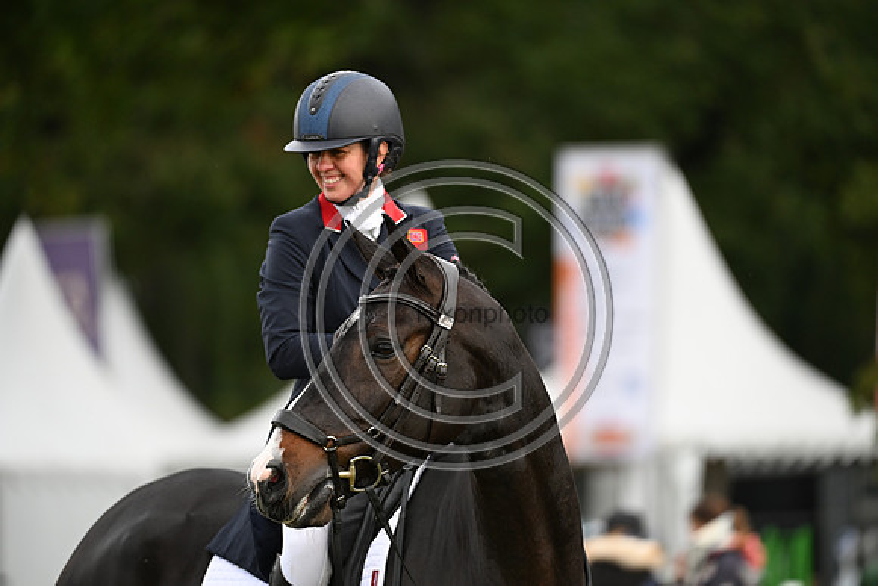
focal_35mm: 300
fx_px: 7318
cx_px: 439
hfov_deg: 6.9
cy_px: 293
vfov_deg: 4.6
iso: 1000
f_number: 4.5
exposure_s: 1/1000
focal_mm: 300
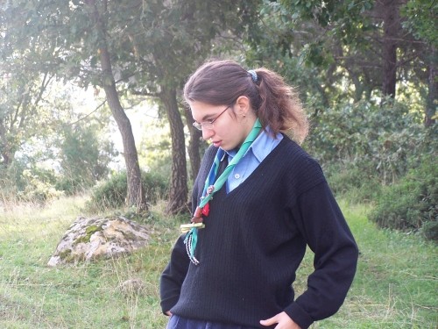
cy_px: 164
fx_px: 1620
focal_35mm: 128
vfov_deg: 11.6
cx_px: 219
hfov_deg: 15.4
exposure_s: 1/60
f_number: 3.2
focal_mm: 21.2
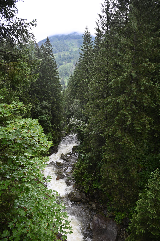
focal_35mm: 24
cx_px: 80
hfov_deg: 53.1
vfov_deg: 73.7
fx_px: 160
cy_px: 120
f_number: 4.5
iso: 100
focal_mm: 24
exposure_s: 1/80
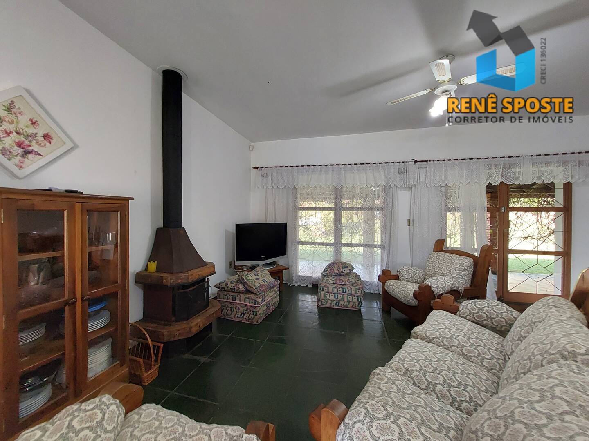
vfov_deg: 89.9
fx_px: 221
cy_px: 220
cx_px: 294
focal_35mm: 13
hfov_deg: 106.2
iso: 160
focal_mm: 1.74
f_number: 2.2
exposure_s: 1/60
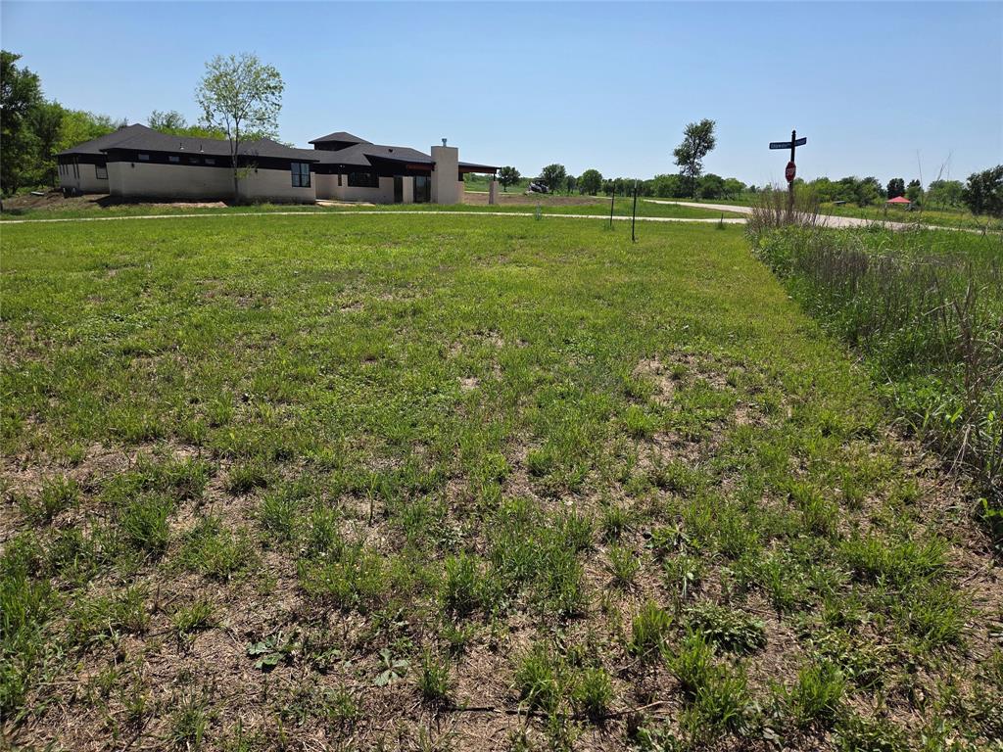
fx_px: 666
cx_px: 502
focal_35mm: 23
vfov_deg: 58.9
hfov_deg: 73.9
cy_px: 376
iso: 80
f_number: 1.8
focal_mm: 5.4
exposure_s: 1/7891
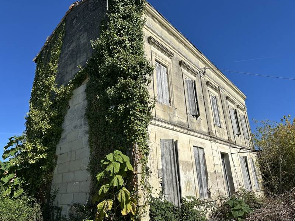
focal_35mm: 24
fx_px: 205
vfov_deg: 56.8
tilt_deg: +19.4
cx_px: 148
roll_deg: +3.8
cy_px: 110
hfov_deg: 71.6
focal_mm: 6.86
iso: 80
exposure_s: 1/6623
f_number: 1.78
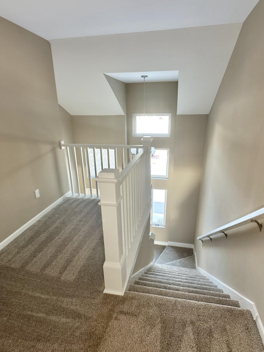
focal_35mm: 27
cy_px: 188
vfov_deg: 65.3
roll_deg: +0.2
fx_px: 275
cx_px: 136
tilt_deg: -21.0
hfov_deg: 51.3
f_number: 1.78
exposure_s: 1/121
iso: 200
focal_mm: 6.86
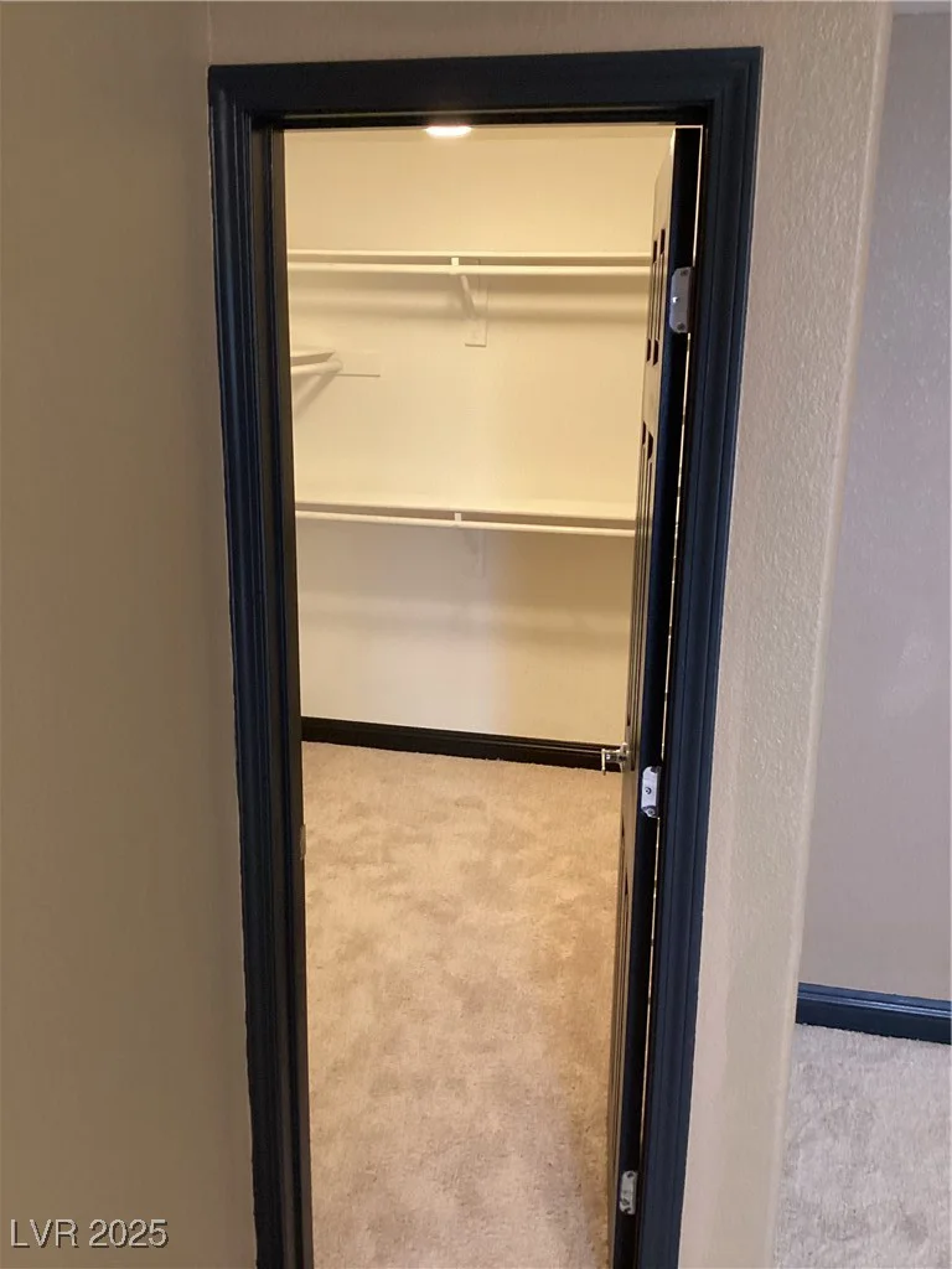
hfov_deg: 45.4
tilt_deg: -16.9
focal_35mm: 31
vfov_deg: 58.4
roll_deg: -1.2
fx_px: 1137
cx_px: 476
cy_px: 634
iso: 400
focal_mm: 3.3
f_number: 2.4
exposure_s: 1/60
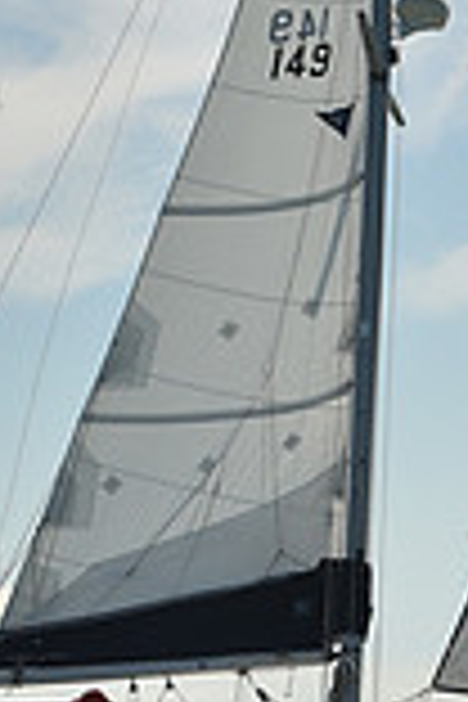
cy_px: 333
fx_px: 5070
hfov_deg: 5.3
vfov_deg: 7.9
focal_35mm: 260
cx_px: 236
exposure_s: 1/800
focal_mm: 70
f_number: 13
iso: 320
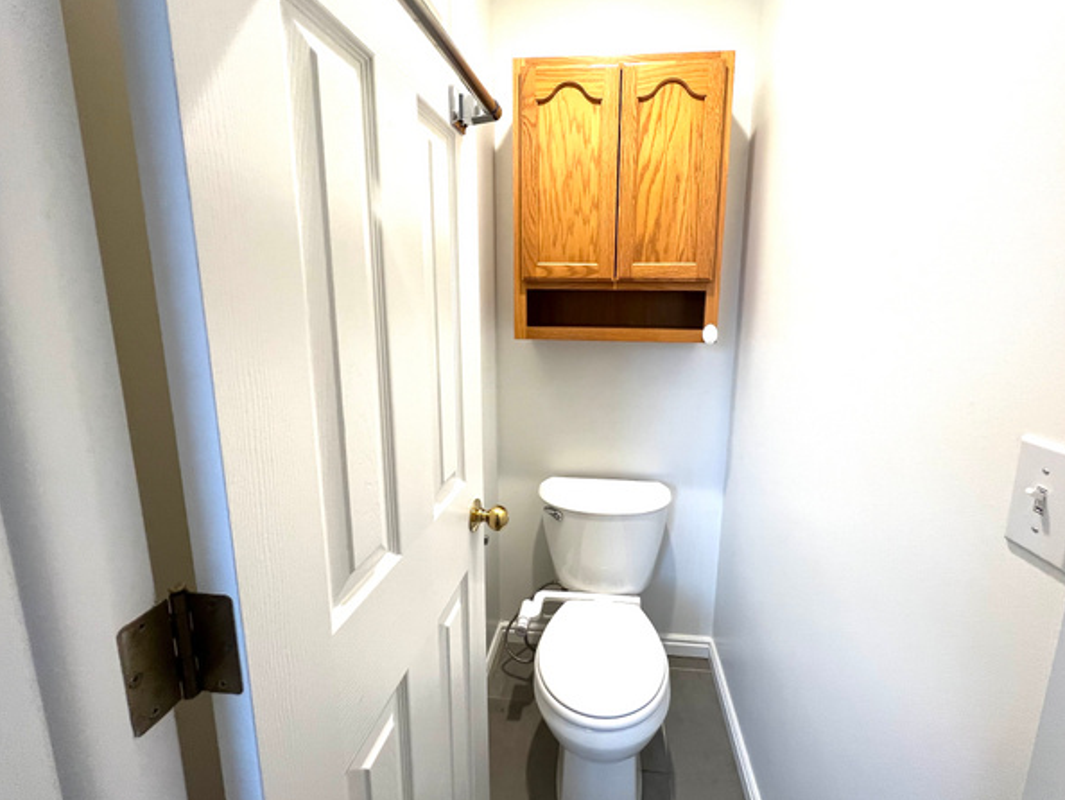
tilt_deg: -12.1
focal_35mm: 14
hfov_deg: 101.9
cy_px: 378
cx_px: 568
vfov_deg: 85.6
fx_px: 431
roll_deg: -0.8
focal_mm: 1.57
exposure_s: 1/120
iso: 160
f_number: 1.8
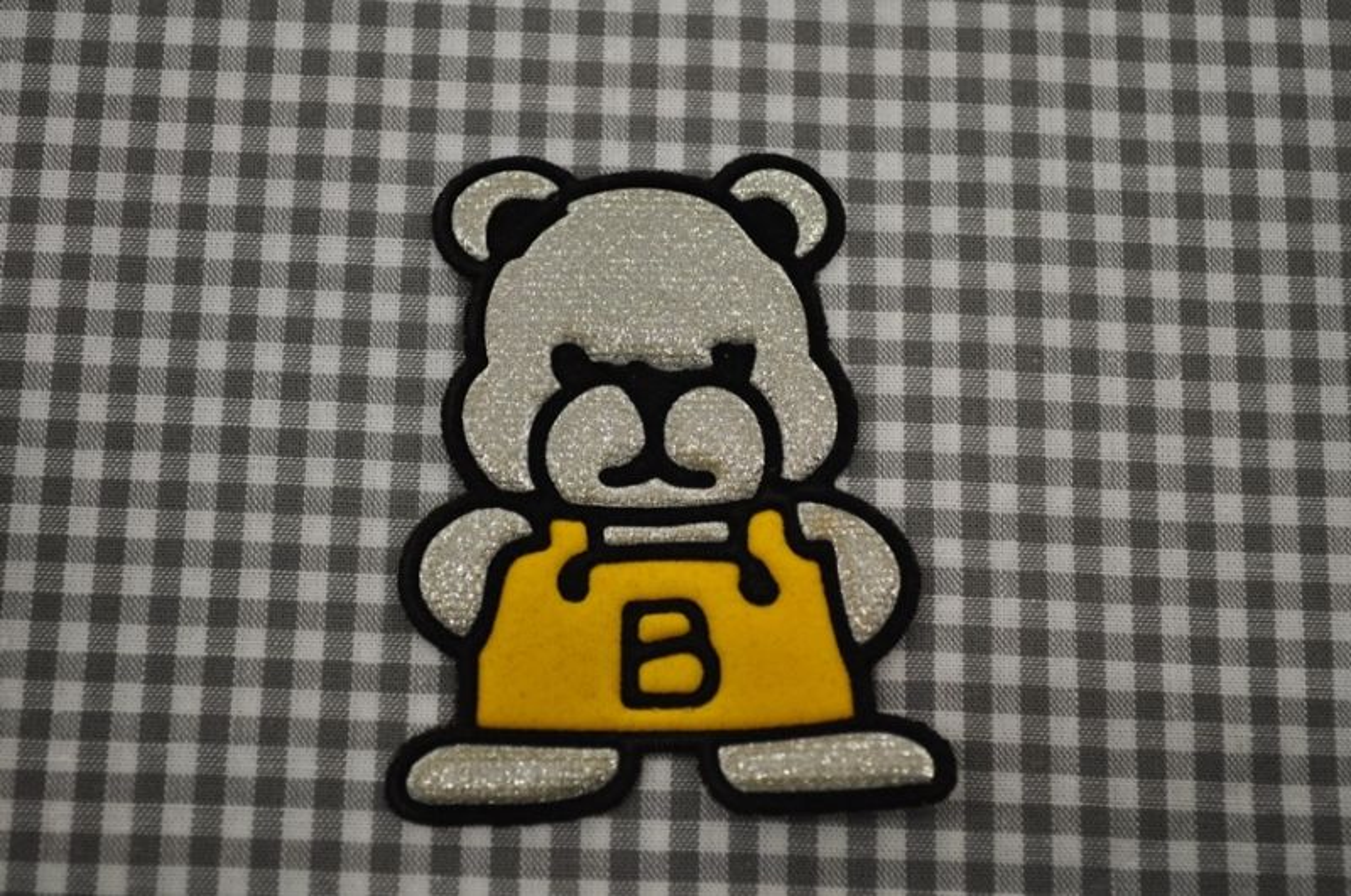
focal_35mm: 63
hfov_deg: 31.9
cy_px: 448
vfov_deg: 21.5
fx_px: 2361
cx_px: 676
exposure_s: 1/60
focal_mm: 42
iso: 450
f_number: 5.3
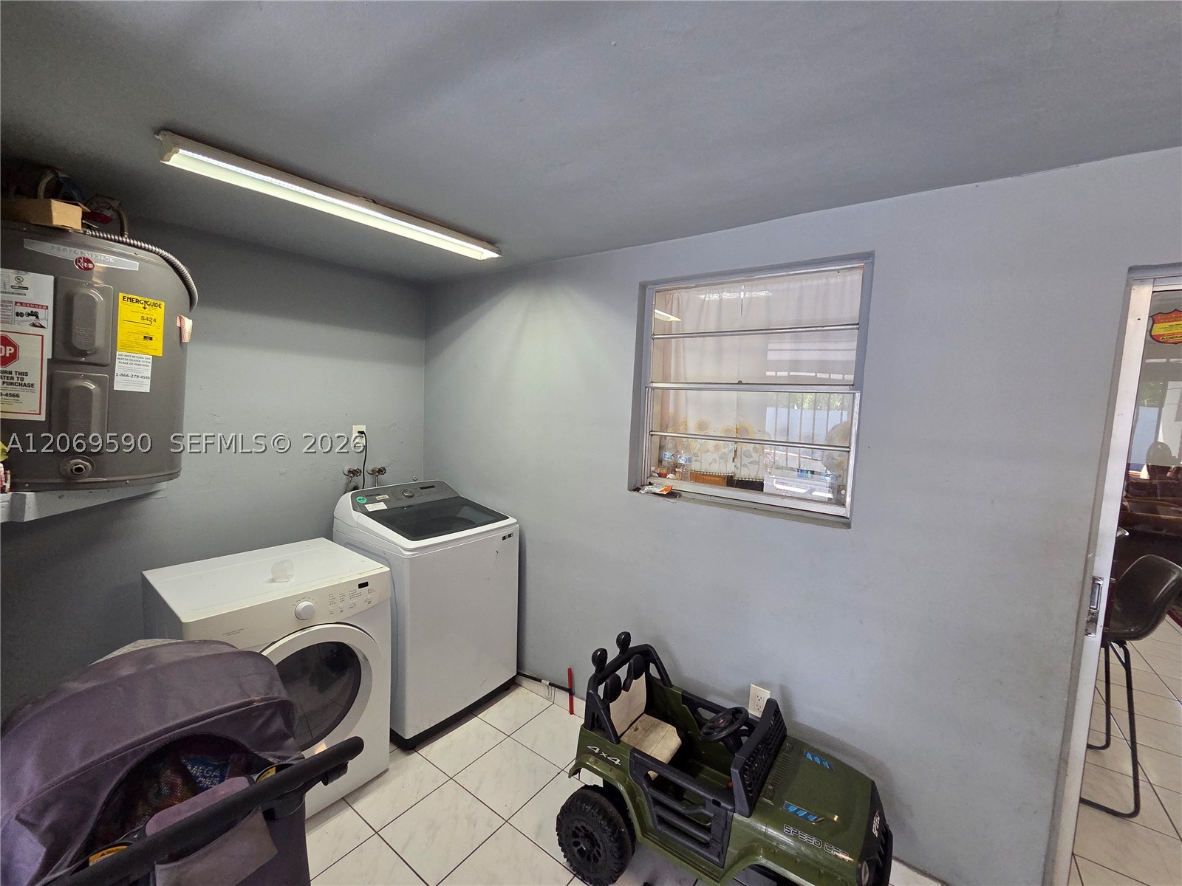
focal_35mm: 13
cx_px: 591
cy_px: 443
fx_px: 444
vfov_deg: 89.9
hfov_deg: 106.2
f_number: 2.2
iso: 250
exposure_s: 1/120
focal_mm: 2.2
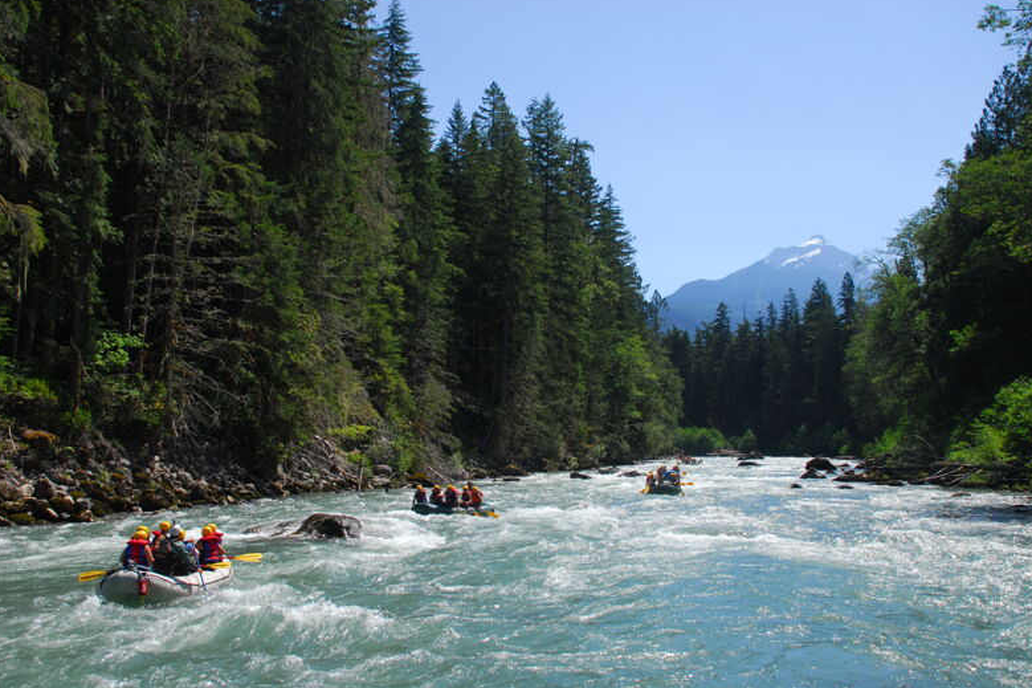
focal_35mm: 37
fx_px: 1060
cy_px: 335
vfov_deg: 35.9
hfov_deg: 51.9
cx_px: 515
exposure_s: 1/800
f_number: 5
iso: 160
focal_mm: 24
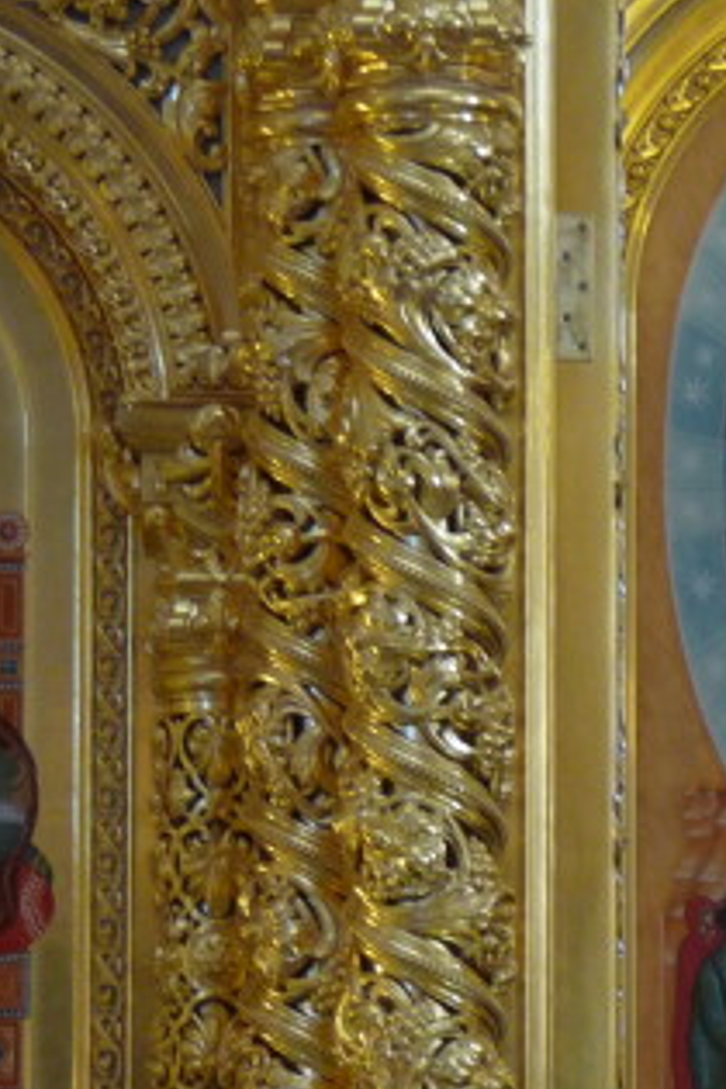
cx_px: 1179
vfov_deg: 5.8
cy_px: 930
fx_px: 10738
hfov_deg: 3.9
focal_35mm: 355
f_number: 3.6
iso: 200
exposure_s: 1/40
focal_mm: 18.7
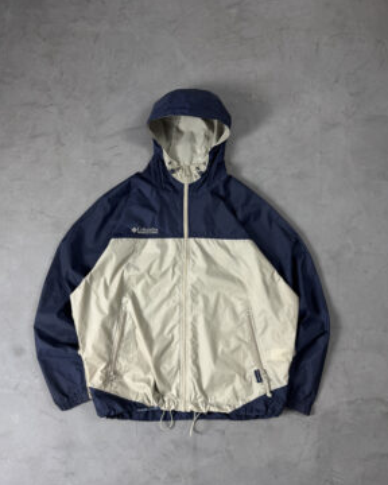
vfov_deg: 66.0
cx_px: 190
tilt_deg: -80.3
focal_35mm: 26
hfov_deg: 54.9
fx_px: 373
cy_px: 242
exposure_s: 1/60
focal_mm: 6.76
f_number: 1.78
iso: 125
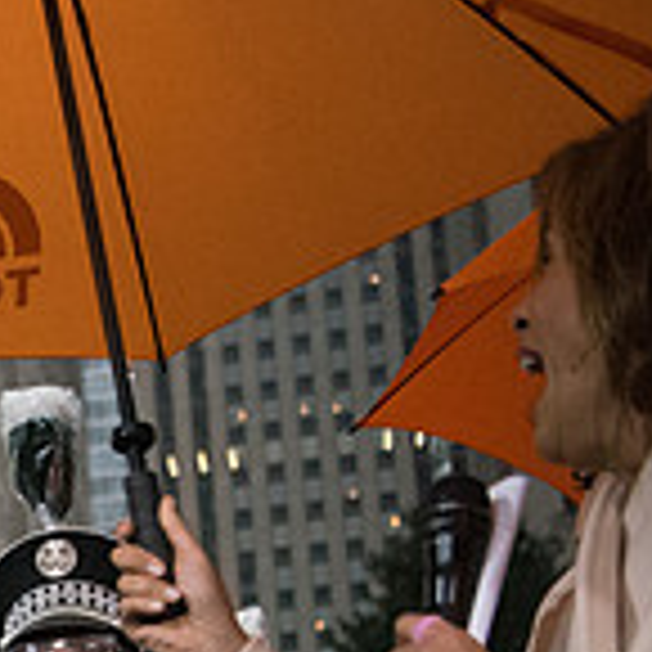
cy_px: 825
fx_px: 2600
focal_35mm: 122
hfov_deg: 12.7
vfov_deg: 13.8
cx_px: -594
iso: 10000
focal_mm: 36
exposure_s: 1/4000
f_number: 2.8
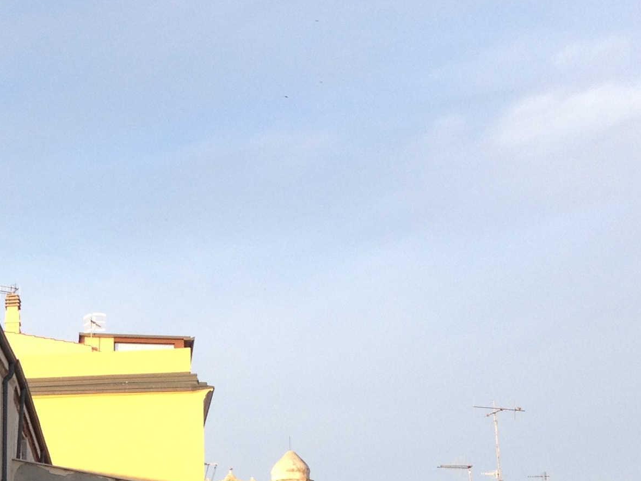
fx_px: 1796
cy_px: 592
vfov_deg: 14.7
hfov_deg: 18.9
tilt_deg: +4.9
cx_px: -177
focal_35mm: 97
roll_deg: -0.6
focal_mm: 4.28
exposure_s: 1/332
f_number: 2.4
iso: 50
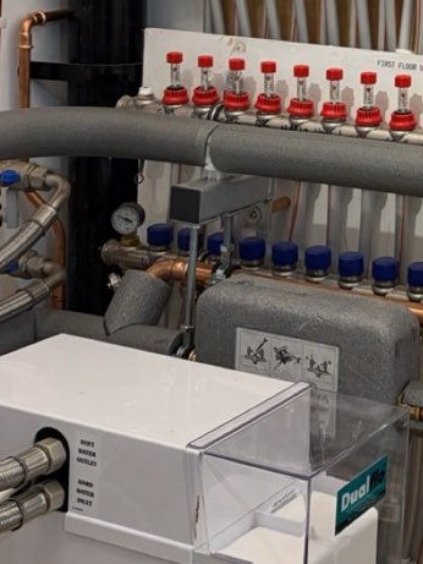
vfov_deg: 24.0
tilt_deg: -4.4
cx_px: 523
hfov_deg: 17.7
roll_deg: -3.4
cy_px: 55
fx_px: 1287
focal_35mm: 79
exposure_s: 1/50
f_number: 1.6
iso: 200
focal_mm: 5.96
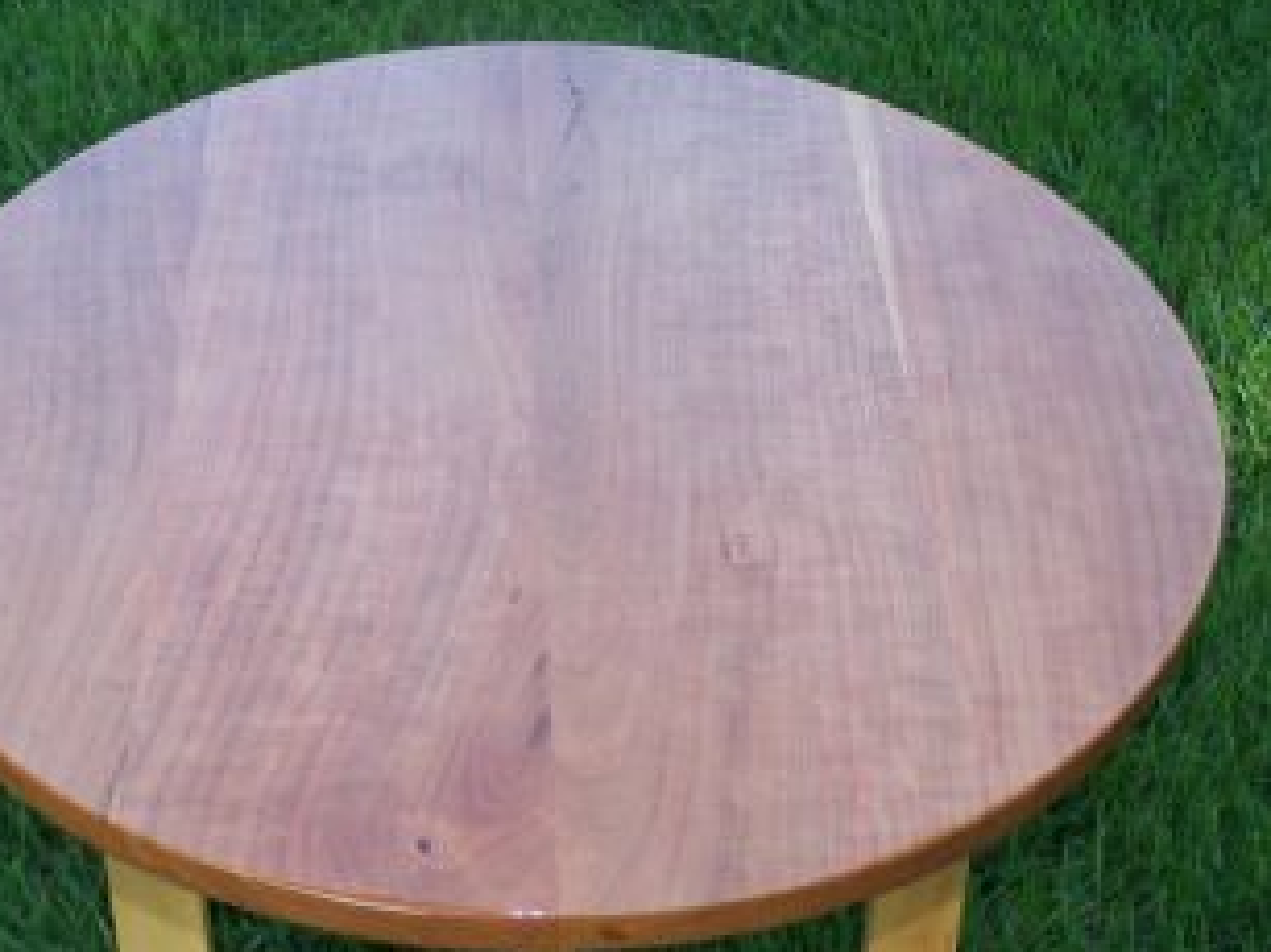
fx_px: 2679
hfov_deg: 26.7
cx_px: 551
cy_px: 517
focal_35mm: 73
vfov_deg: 20.1
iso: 80
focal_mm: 10.7
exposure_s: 1/125
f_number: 3.2
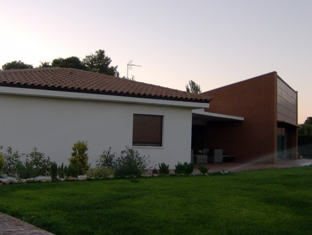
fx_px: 370
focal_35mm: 41
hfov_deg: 45.7
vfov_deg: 35.2
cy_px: 111
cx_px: 150
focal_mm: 6
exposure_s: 1/208
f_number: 2.8
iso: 100
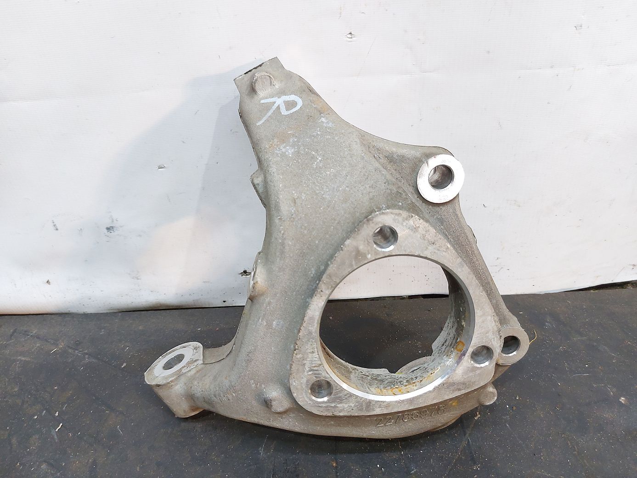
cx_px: 318
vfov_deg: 56.8
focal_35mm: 24
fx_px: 442
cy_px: 239
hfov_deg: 71.6
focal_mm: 5.23
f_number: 1.8
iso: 200
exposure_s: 1/50
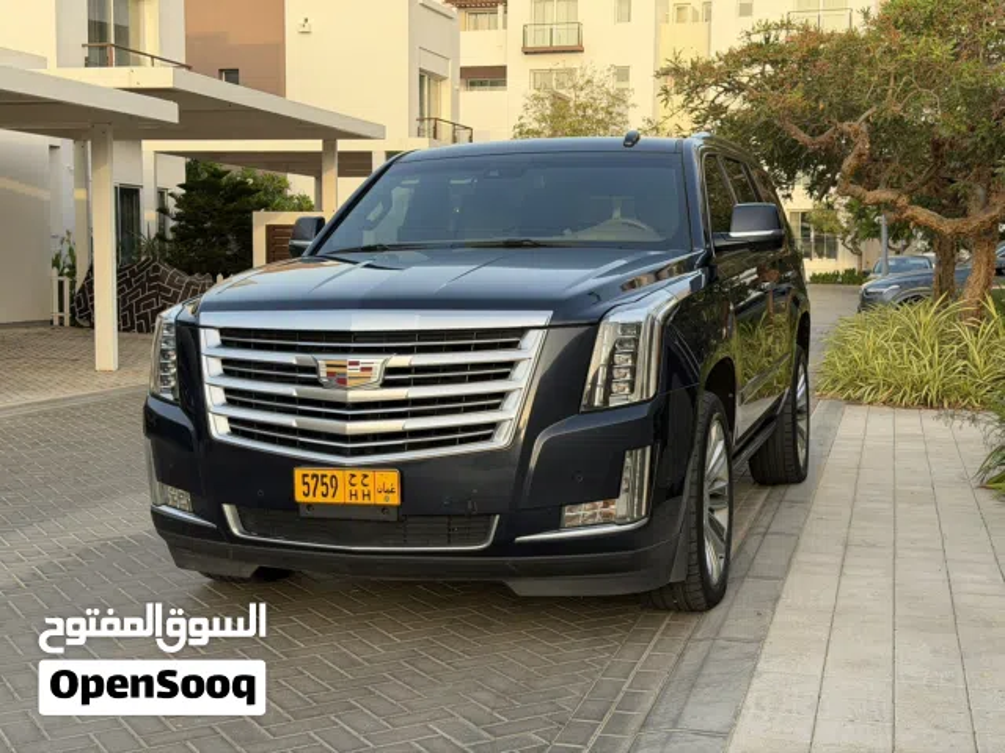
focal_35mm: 48
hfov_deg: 39.7
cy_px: 376
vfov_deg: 30.3
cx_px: 502
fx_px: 1394
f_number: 1.78
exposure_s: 1/481
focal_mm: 6.76
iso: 64
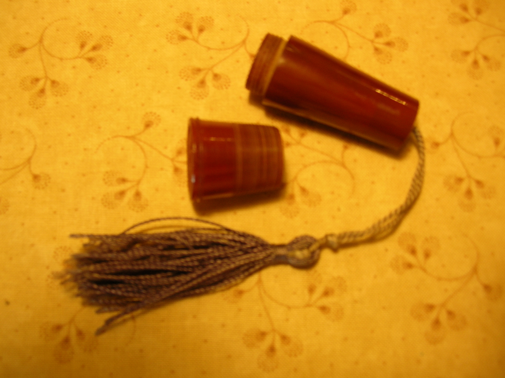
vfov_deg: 39.6
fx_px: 525
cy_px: 189
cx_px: 252
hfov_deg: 51.4
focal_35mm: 36
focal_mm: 6
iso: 50
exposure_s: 1/20.1
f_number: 2.7
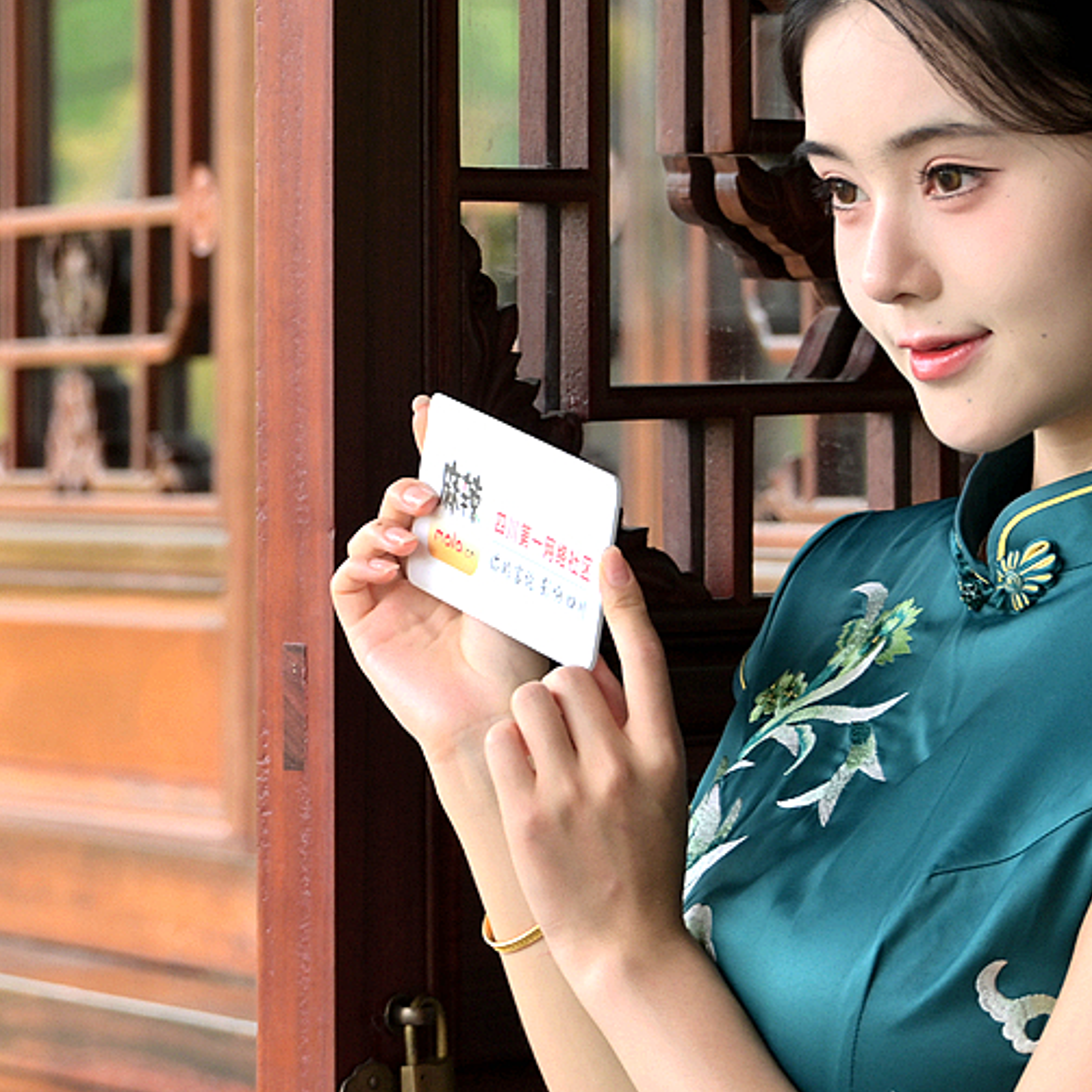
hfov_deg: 8.2
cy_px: 412
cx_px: 693
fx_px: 7602
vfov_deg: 8.2
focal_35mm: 213
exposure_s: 1/100
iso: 160
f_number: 6.7
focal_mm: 105
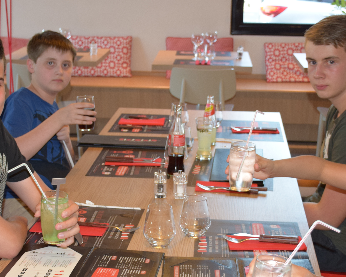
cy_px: 183
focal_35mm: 77
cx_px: 165
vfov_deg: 19.9
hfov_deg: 24.8
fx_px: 788
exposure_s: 1/100
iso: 800
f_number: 5
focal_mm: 27
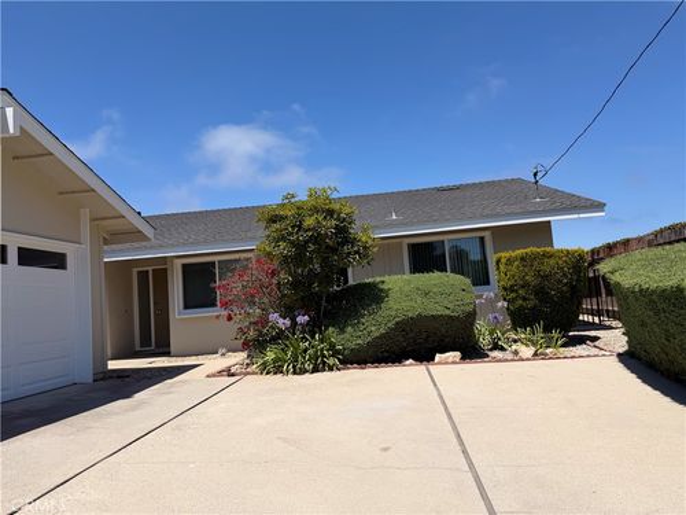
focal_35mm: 24
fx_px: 476
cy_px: 258
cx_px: 343
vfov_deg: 56.8
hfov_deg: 71.6
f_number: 1.78
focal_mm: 6.76
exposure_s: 1/6711
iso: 80
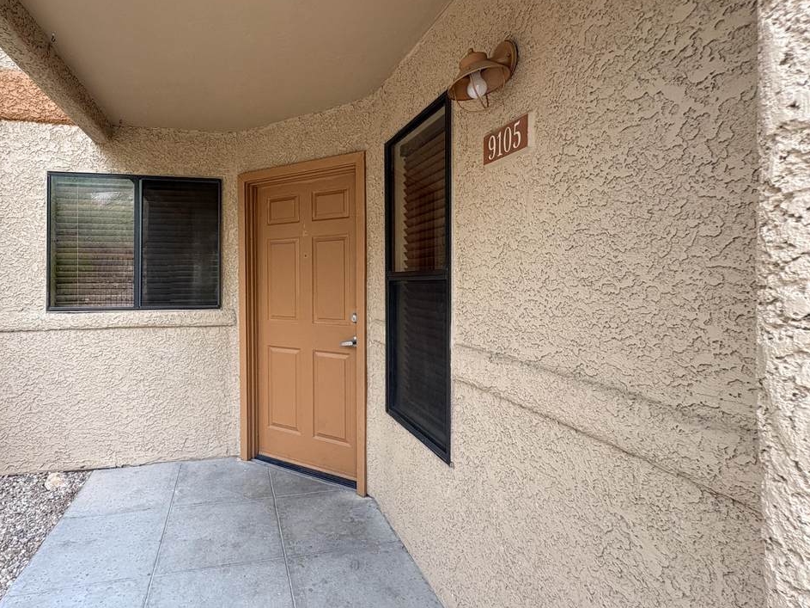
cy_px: 279
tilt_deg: +0.8
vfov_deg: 68.6
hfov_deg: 83.3
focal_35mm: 19
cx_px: 312
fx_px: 445
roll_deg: +0.7
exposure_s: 1/99
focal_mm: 2.22
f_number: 2.2
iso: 40
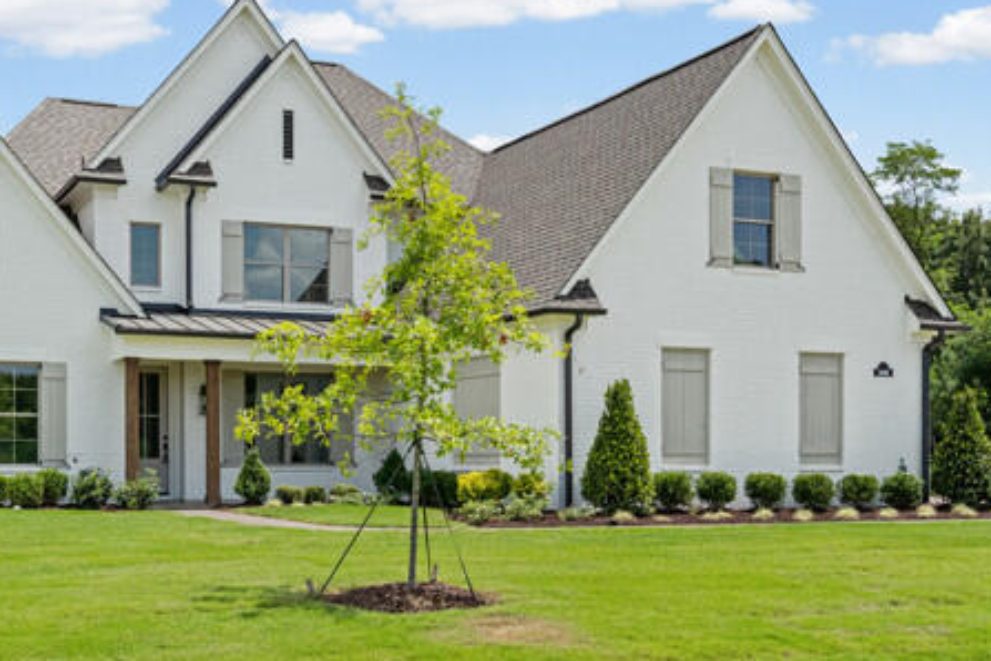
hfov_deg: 41.6
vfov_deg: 28.6
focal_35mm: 47
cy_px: 273
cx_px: 375
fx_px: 1294
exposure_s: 1/3000
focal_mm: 35
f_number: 9.5
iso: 1000
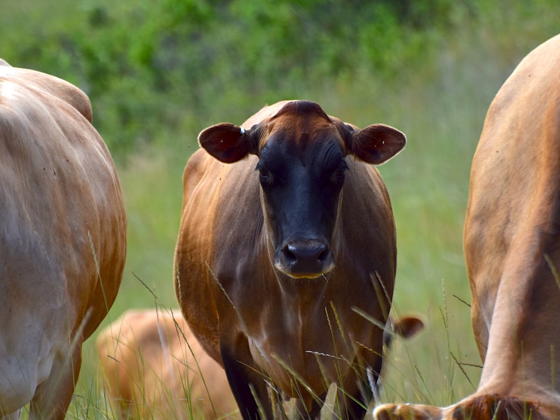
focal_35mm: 489
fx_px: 7912
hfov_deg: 4.1
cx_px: 291
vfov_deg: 3.0
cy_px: 210
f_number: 5.6
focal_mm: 300
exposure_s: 1/1000
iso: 200
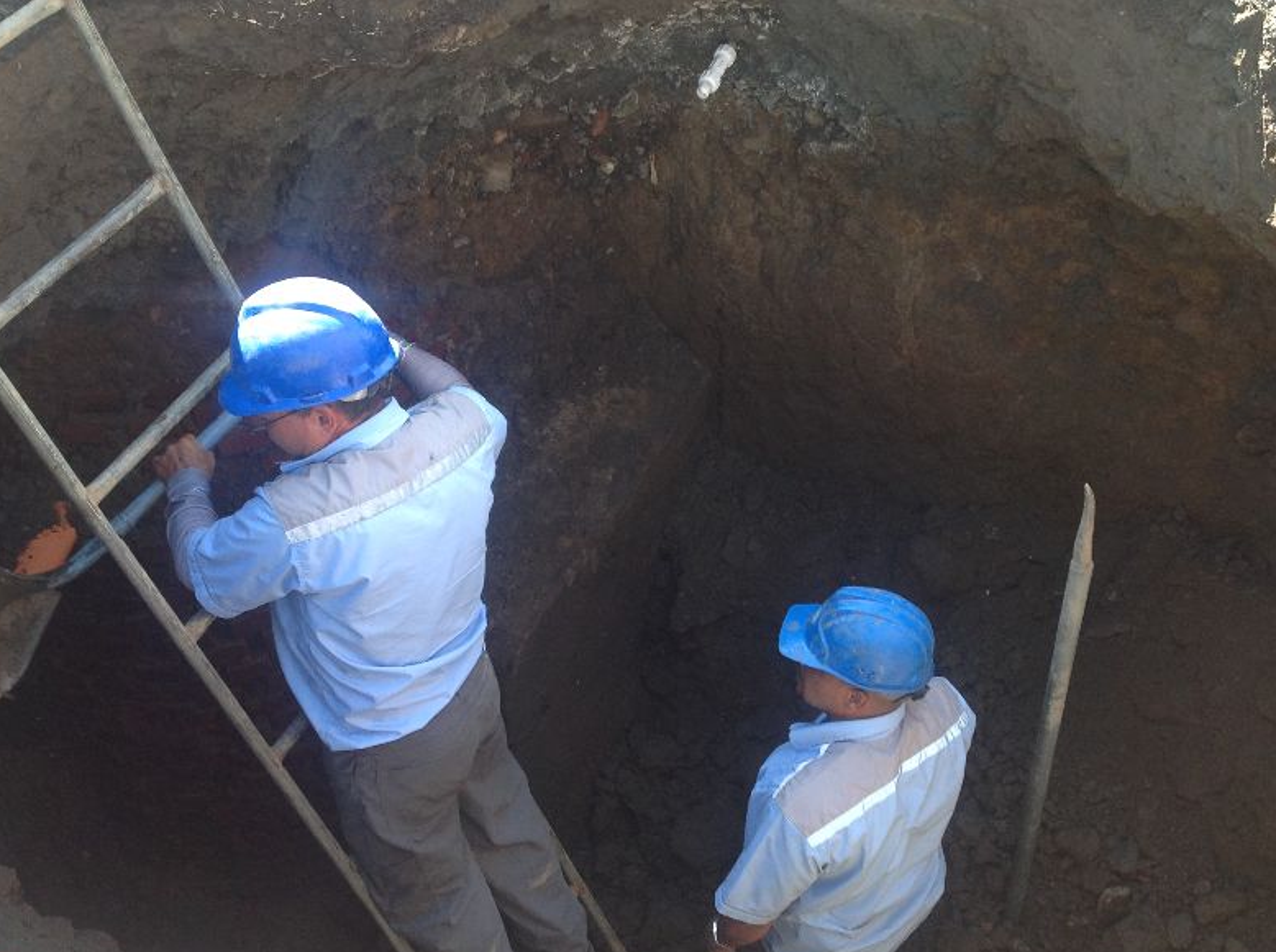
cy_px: 504
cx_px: 658
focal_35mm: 45
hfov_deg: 42.1
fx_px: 1656
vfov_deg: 32.1
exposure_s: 1/120
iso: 64
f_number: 2.4
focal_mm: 4.28
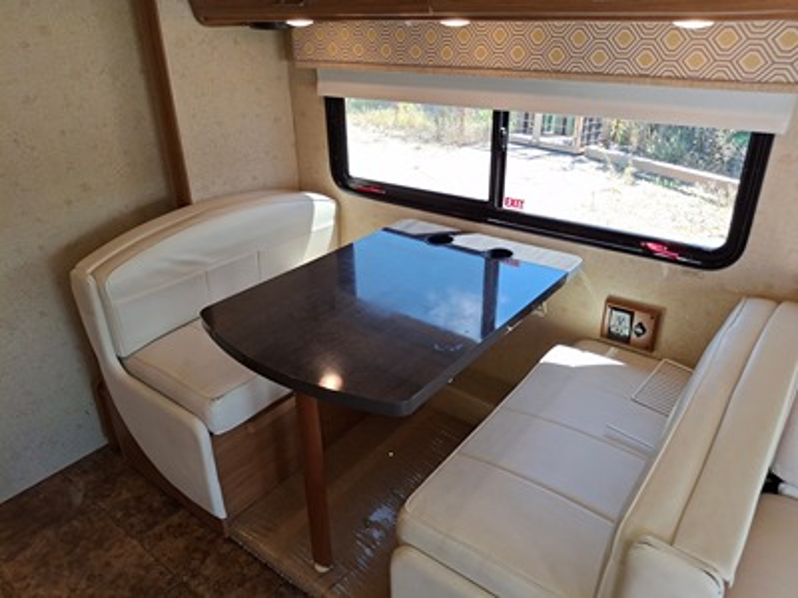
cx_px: 399
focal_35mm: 25
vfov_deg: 54.9
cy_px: 299
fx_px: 576
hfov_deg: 69.4
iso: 50
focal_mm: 4.69
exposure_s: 1/120
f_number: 1.8
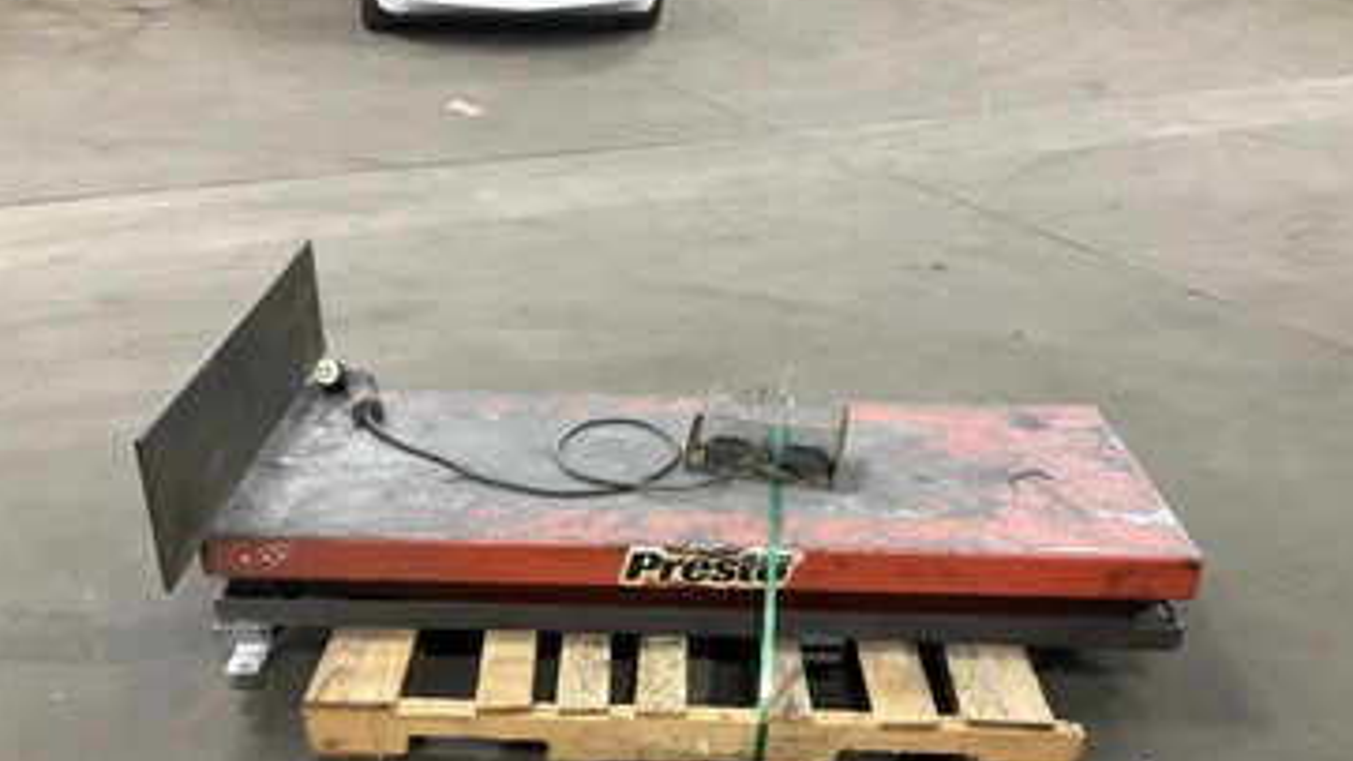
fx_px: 1256
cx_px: 678
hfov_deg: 56.6
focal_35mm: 35
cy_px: 532
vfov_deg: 33.3
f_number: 1.8
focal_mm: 3
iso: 250
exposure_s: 1/40
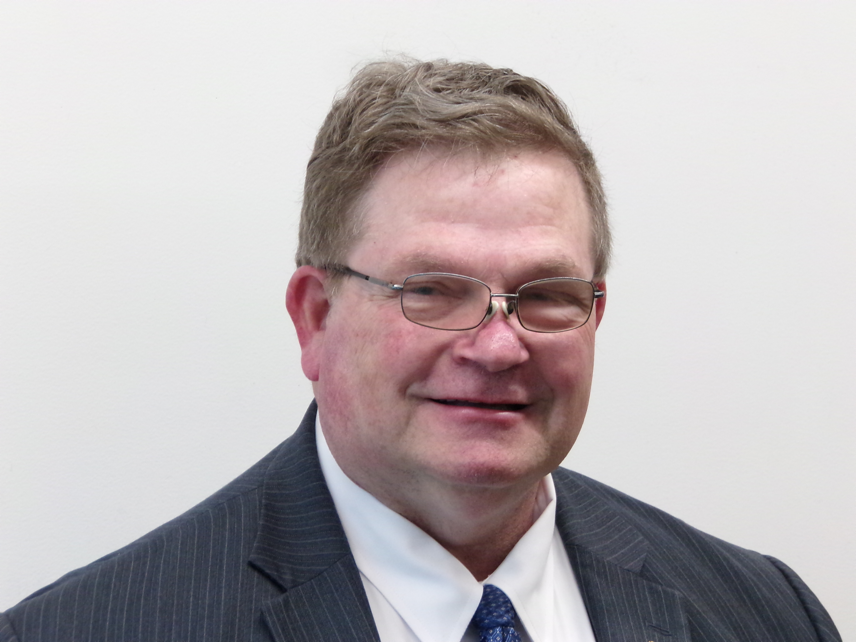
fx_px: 4055
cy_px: 321
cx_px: 428
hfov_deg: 12.0
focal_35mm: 164
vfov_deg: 9.1
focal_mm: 29
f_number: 4.7
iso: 200
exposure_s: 1/34
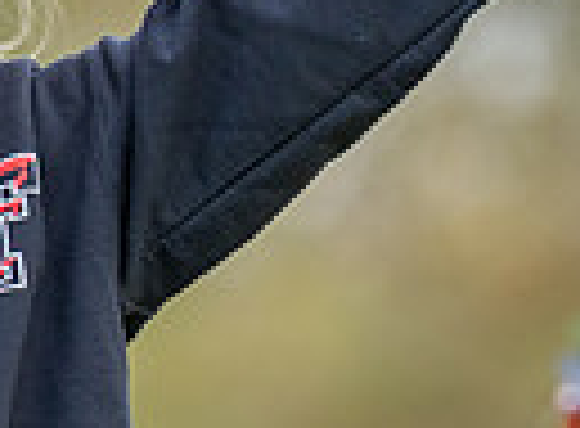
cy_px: 75
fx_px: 14916
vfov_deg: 1.6
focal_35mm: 896
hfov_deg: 2.2
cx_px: 26
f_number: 2.8
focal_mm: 168
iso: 500
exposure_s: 1/500
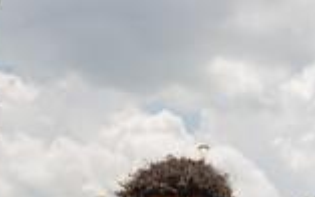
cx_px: 142
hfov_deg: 16.6
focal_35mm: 126
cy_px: 448
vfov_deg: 9.4
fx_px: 1081
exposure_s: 1/200
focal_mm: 43
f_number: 6.3
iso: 50
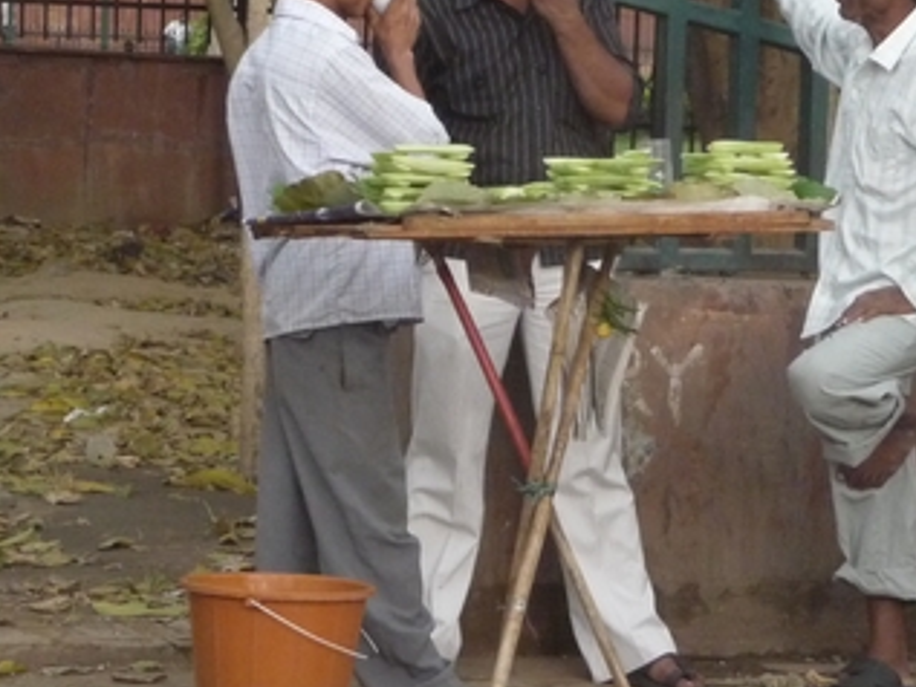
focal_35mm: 203
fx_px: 5374
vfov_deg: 7.3
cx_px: 575
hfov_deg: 9.7
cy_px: 297
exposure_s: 1/200
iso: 400
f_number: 4.7
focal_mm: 16.3
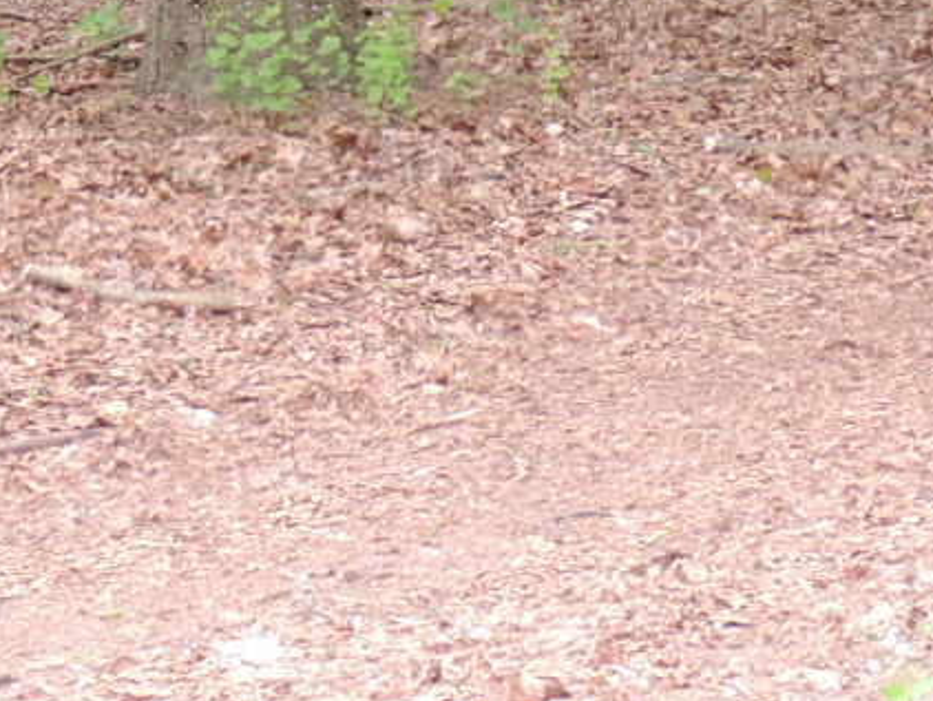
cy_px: -456
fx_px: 4800
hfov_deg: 11.0
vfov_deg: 8.1
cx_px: -77
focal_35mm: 178
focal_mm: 8.3
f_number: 3.5
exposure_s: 1/60
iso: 100
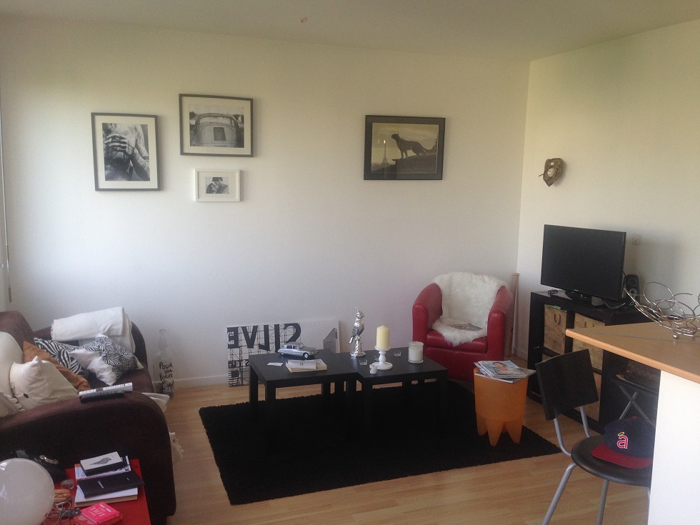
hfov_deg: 55.4
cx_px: 350
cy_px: 262
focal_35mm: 33
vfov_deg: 42.9
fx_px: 667
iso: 64
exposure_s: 1/120
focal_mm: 4.12
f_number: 2.4
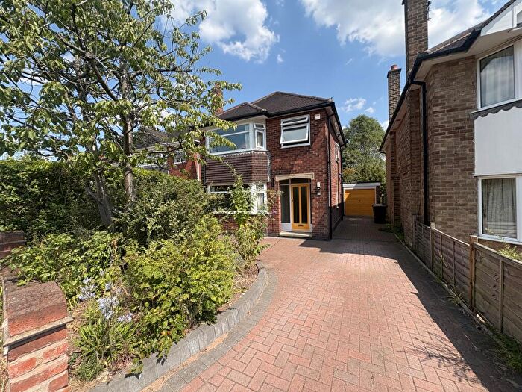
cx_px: 261
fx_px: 211
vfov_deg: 85.7
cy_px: 196
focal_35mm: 14
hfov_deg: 102.1
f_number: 2.2
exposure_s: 1/1094
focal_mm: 2.22
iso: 50
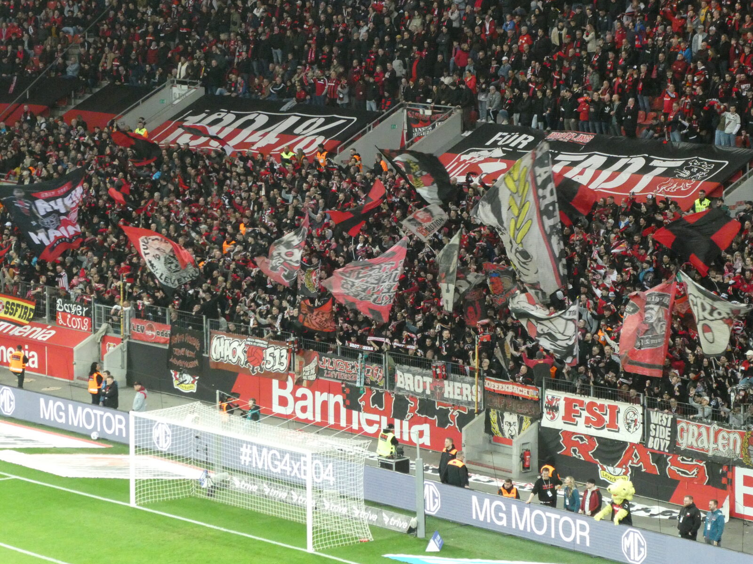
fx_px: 3285
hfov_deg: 13.1
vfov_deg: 9.8
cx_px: 376
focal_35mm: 151
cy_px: 282
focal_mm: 27.1
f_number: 5.4
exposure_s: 1/80
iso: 1000
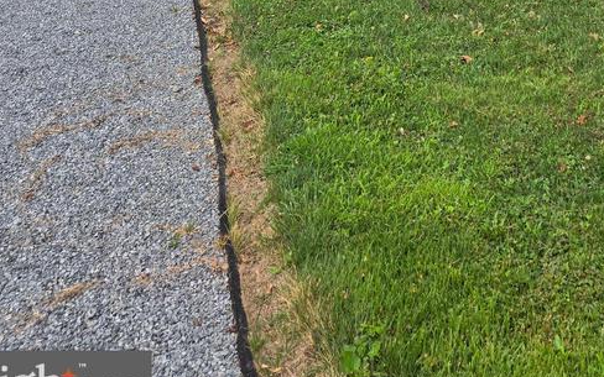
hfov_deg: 36.8
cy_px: -246
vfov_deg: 19.6
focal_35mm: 54
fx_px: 889
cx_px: 436
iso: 25
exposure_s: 1/719
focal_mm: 5.4
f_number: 1.8
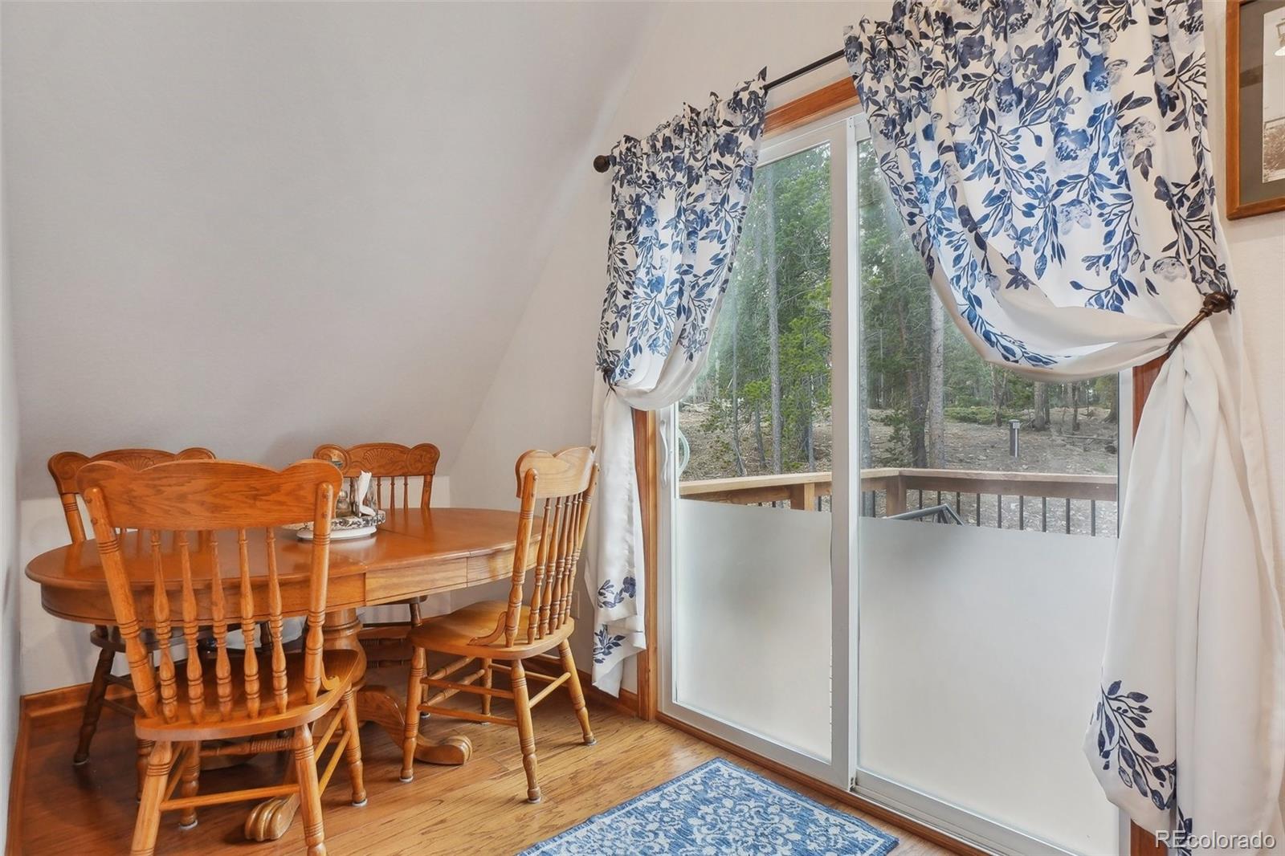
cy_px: 428
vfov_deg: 67.4
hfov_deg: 90.0
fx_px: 642
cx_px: 642
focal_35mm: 18
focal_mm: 12
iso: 400
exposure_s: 1/20
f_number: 8
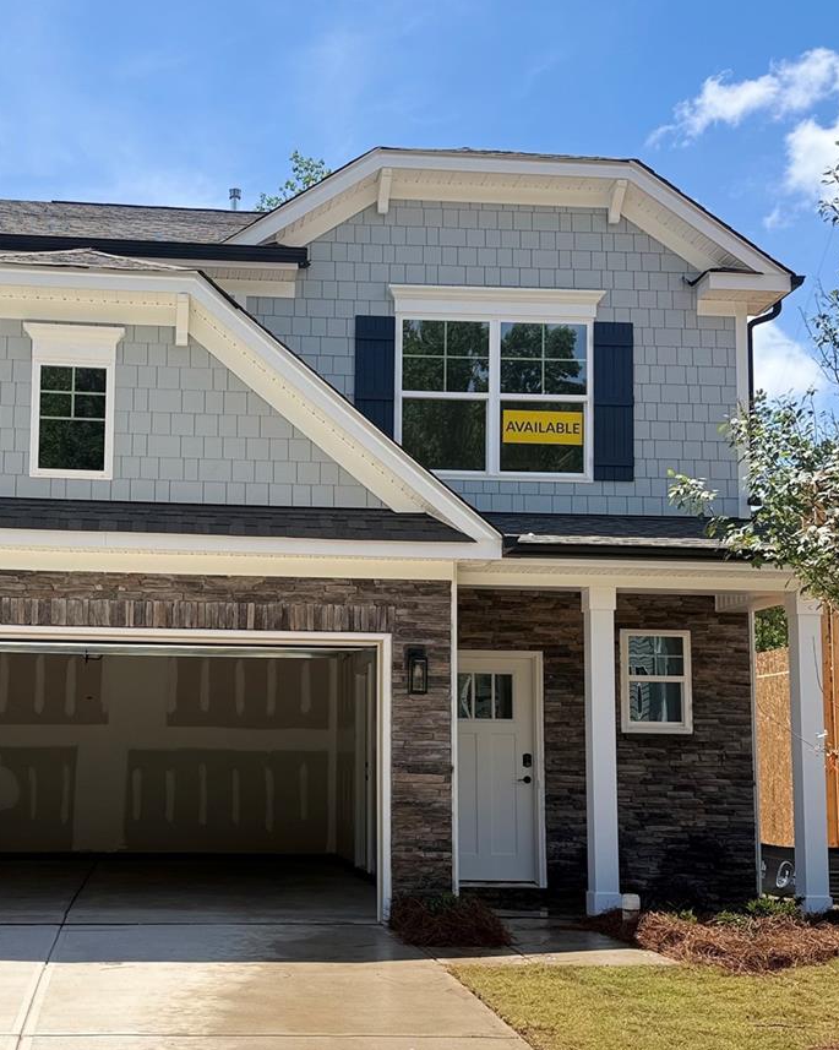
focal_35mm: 42
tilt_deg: +6.8
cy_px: 643
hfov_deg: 35.2
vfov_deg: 43.6
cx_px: 266
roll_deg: -1.3
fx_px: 1304
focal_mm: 6.76
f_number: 1.78
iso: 100
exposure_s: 1/3021
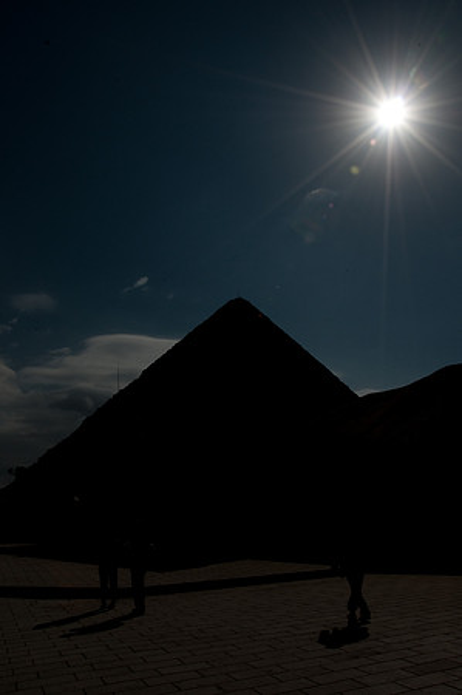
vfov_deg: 62.0
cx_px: 231
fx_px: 579
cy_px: 348
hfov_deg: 43.5
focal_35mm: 30
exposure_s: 1/2000
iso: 200
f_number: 22
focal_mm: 20
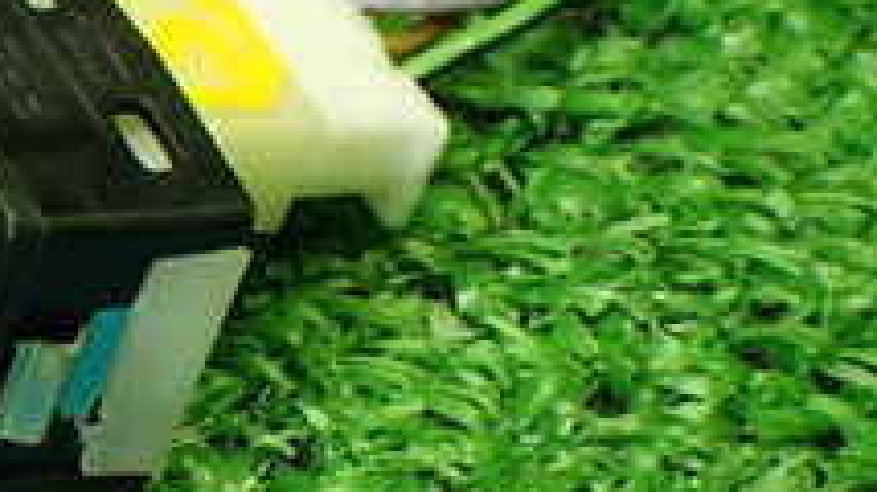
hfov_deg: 10.4
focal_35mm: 205
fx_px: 4764
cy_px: 418
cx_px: 25
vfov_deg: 5.9
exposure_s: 1/80
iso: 800
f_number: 3.8
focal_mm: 11.88
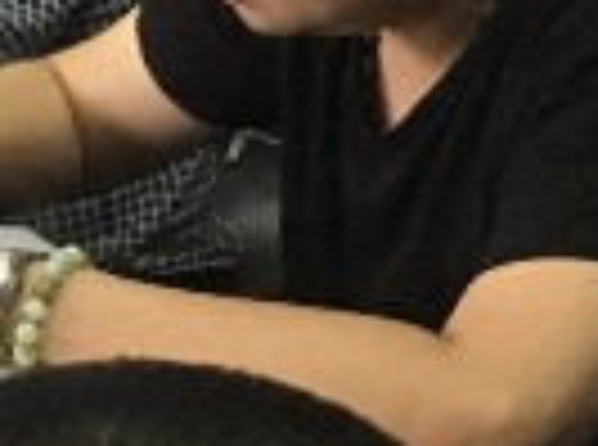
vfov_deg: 6.6
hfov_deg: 7.9
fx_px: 3859
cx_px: -1043
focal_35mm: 224
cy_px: 36
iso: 200
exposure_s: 1/33
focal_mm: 4.15
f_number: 2.2
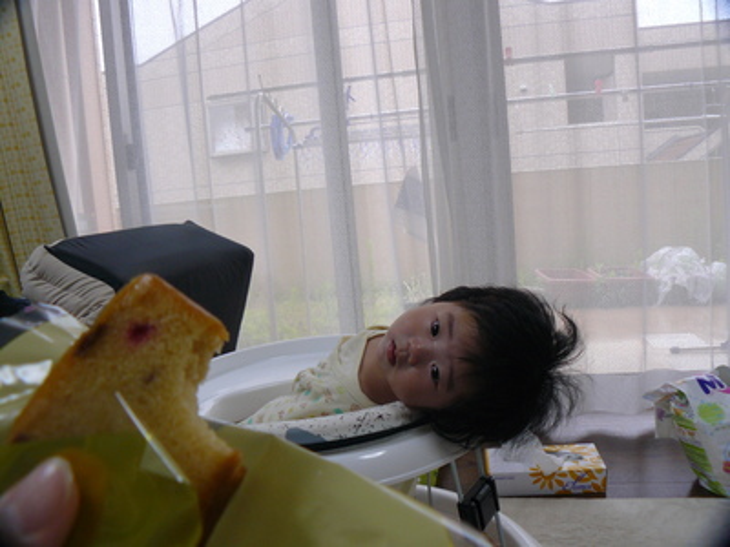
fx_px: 759
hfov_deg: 51.4
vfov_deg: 39.7
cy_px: 274
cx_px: 365
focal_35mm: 36
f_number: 2.8
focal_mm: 6
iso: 100
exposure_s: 1/30
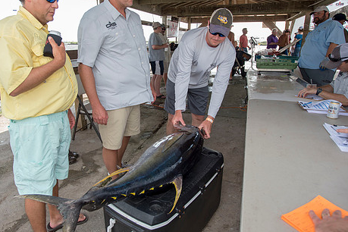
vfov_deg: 53.0
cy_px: 101
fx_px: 232
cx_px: 151
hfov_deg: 73.4
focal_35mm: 24
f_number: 4.5
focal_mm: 19
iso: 250
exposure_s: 1/320
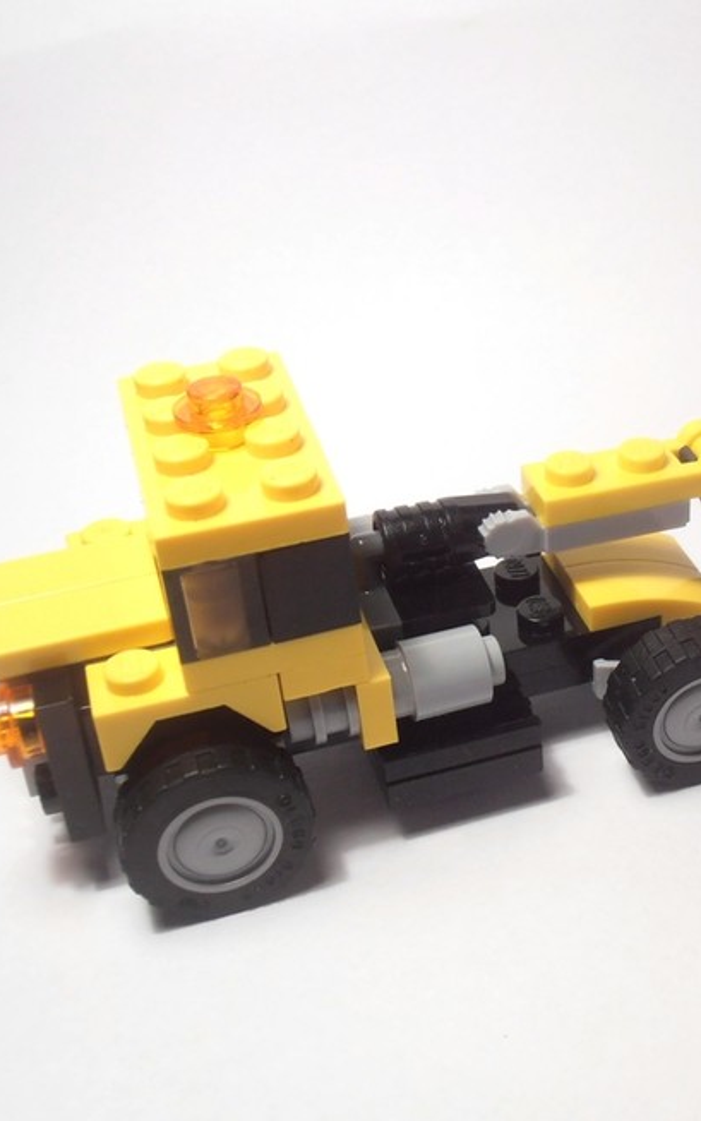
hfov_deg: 23.1
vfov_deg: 37.5
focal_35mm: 54
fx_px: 1650
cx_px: 680
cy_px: 551
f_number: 3.9
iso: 80
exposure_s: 1/40
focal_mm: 6.61
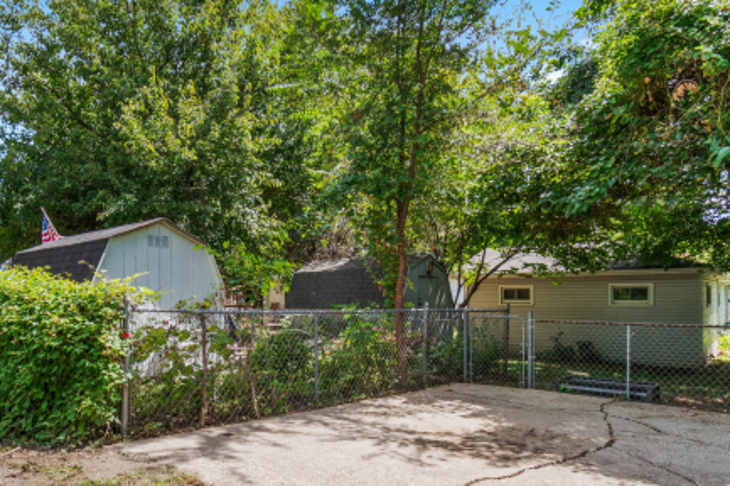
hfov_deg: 68.5
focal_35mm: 26
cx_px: 280
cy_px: 302
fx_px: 527
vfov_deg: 49.0
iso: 400
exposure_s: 1/2500
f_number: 8
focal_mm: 10
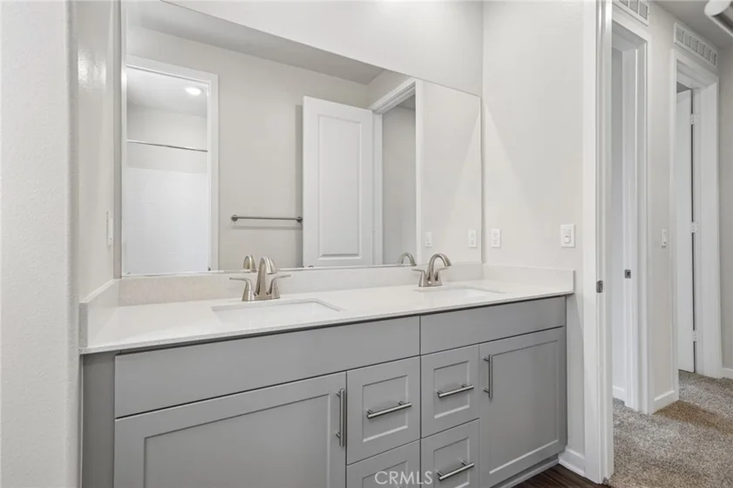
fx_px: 326
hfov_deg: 96.8
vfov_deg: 73.7
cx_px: 366
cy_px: 244
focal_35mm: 16
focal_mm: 16
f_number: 9
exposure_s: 1/15
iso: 400
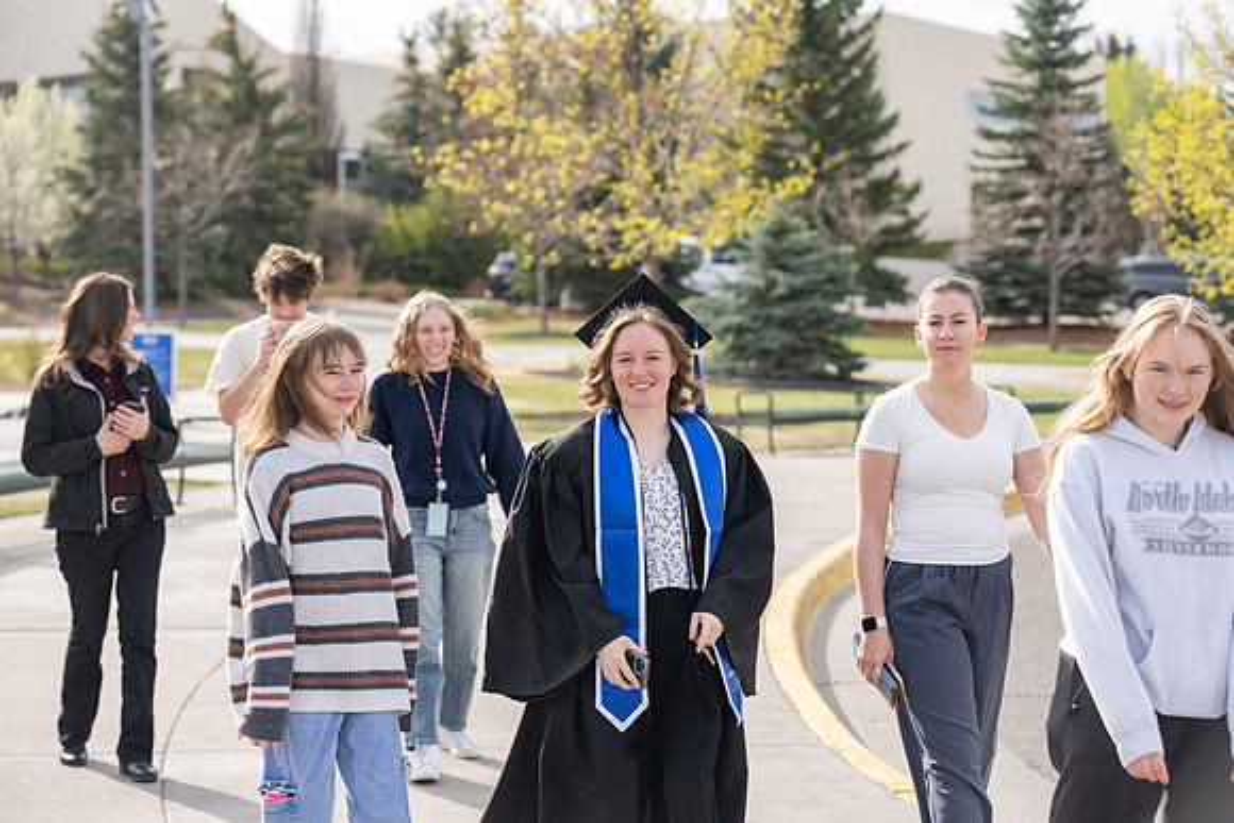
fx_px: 2811
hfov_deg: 24.8
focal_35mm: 82
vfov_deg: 16.7
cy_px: 412
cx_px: 617
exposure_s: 1/320
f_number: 4
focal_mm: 82
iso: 80
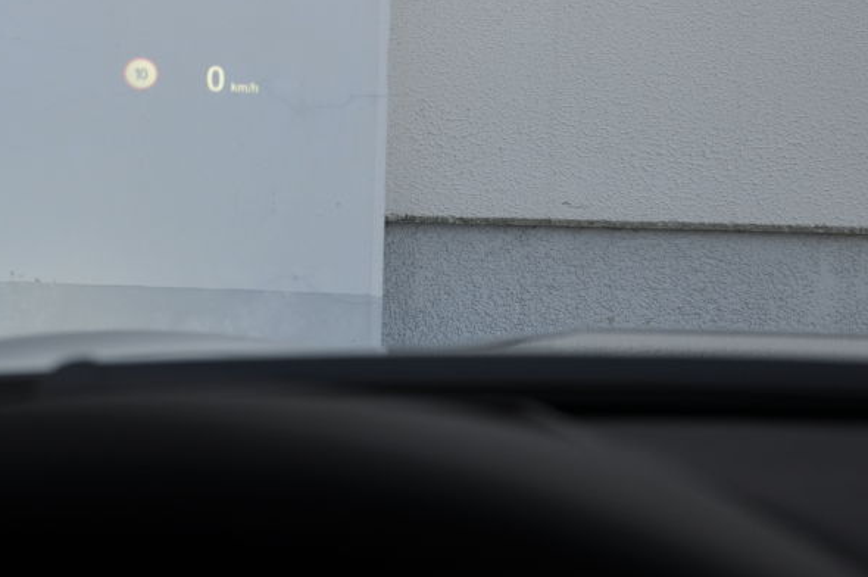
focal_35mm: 125
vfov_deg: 10.9
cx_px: 174
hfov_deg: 16.3
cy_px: 105
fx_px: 3011
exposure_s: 1/160
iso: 200
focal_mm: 48
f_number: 6.3
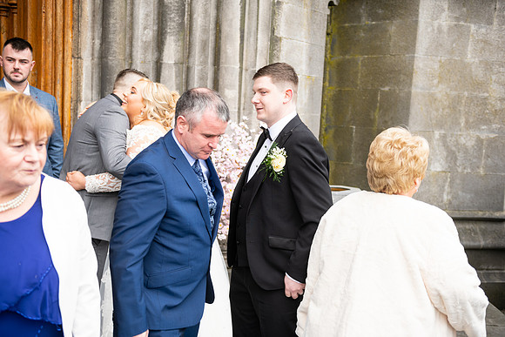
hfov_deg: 50.7
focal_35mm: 38
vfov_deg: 35.1
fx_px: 533
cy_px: 168
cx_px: 252
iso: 125
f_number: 3.5
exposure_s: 1/160
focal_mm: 38
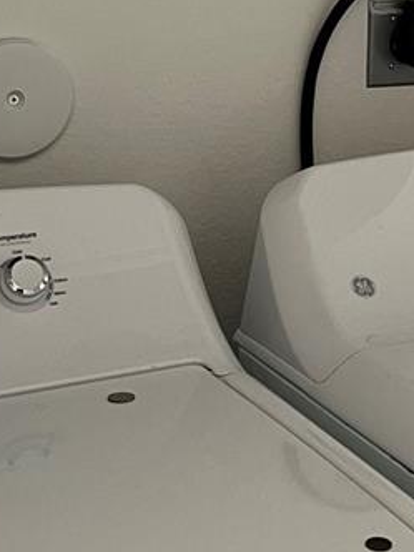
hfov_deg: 15.6
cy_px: 33
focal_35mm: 94
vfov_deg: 20.4
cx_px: 351
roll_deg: -0.3
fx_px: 1499
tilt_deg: -6.3
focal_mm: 5.7
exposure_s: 1/60
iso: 160
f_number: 1.5
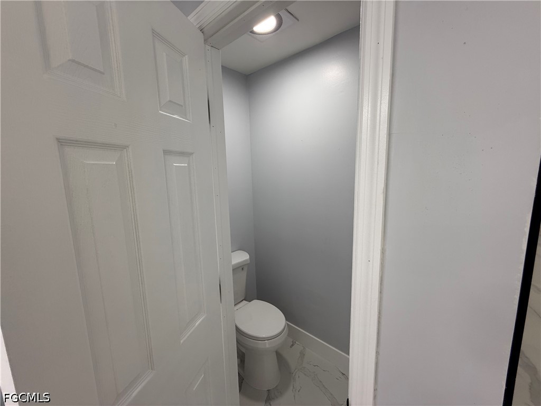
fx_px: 219
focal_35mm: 14
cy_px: 203
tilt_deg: -6.5
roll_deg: +1.1
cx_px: 270
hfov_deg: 102.1
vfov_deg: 85.7
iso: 100
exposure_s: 1/120
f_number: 2.2
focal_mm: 2.22
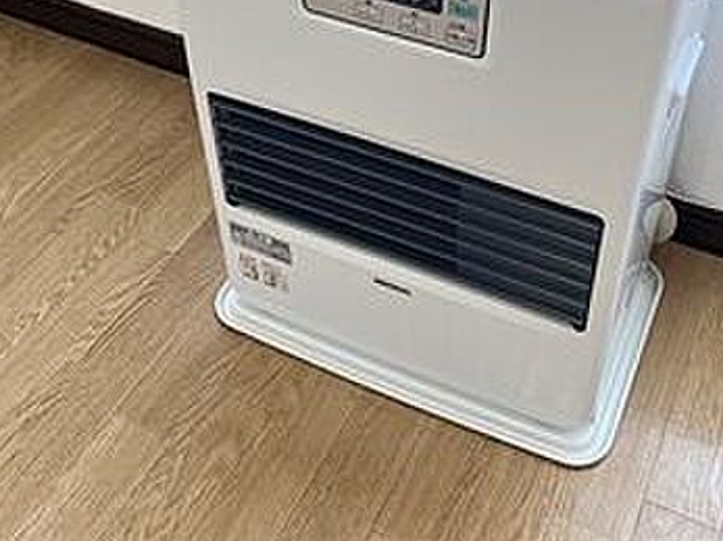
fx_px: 940
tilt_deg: -41.5
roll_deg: -0.8
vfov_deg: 31.0
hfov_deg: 42.0
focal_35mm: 45
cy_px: 77
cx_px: 415
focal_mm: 5.1
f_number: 1.6
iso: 64
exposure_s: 1/145
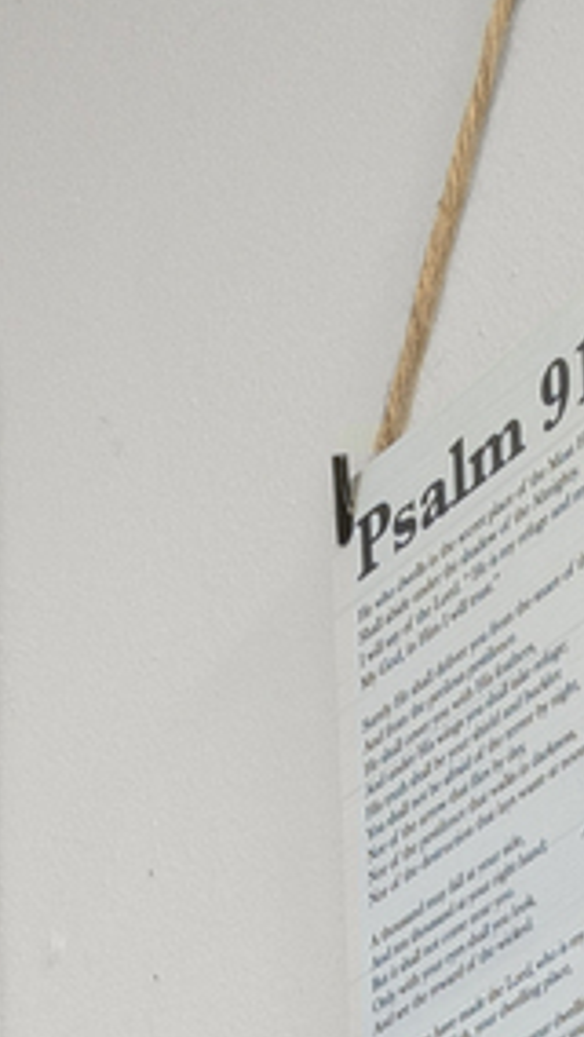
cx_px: 380
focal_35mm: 181
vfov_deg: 8.5
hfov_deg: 6.7
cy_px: 3659
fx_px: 4977
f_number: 9
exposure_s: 1/13
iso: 200
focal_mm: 16
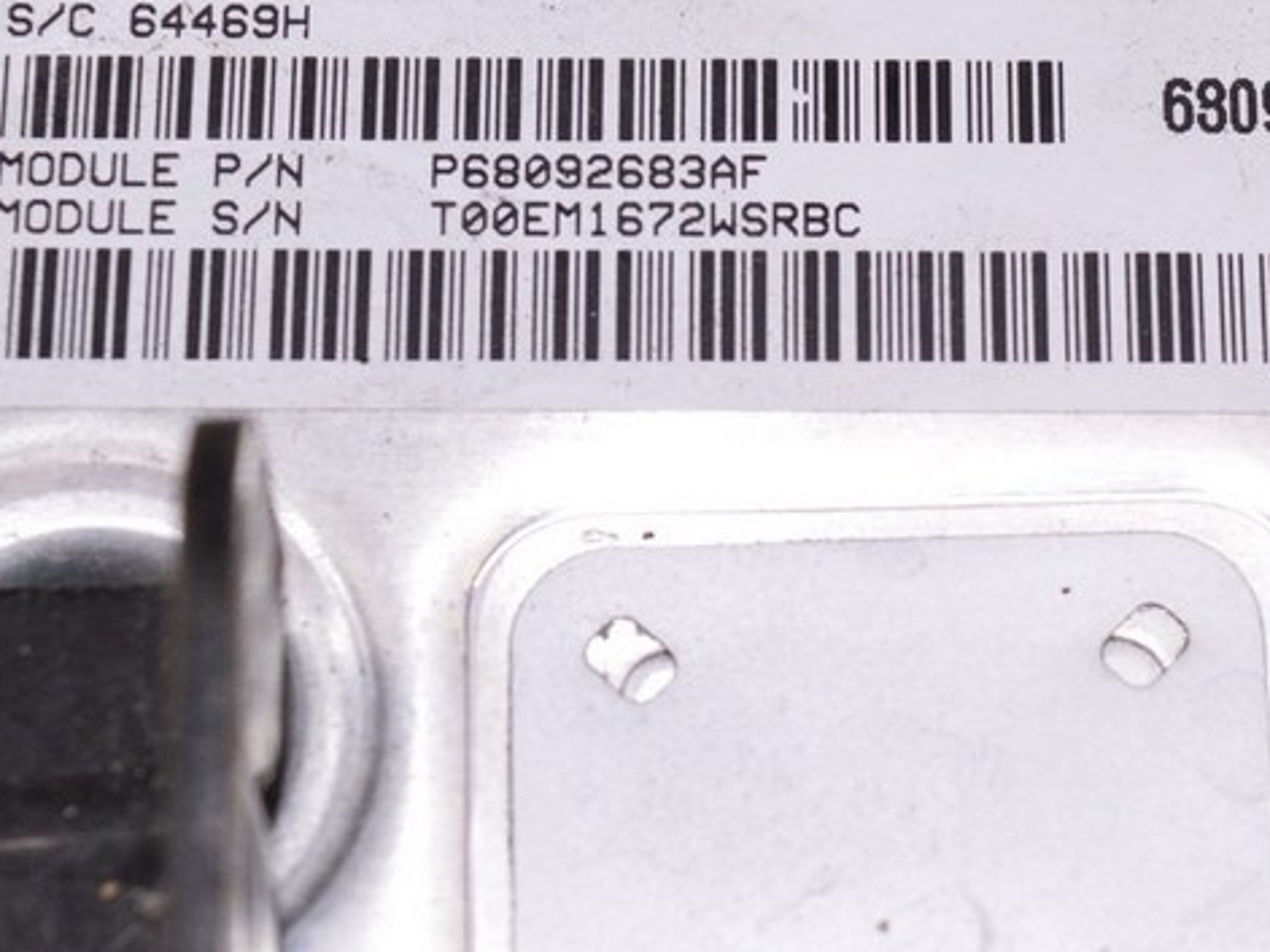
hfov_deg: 14.0
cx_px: 868
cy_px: 136
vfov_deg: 10.5
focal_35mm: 141
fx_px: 5173
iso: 1600
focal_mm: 45
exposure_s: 1/200
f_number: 8
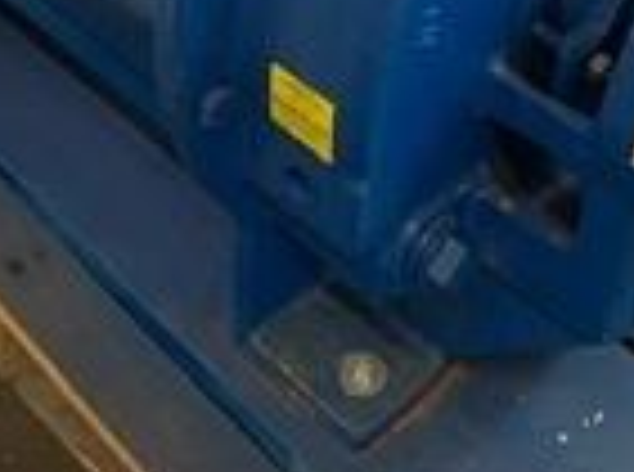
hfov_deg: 26.4
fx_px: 1352
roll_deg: -2.5
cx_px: 351
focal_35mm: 74
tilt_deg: -31.7
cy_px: -189
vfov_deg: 18.1
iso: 400
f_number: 1.8
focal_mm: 4.25
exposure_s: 1/60
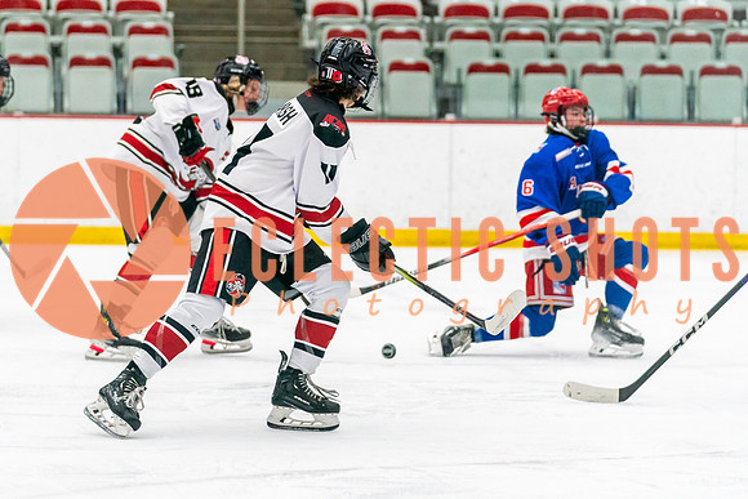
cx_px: 294
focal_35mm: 170
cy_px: 207
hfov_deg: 12.1
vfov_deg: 8.1
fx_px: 3534
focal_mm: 109
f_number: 2.8
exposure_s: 1/1000
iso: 3200
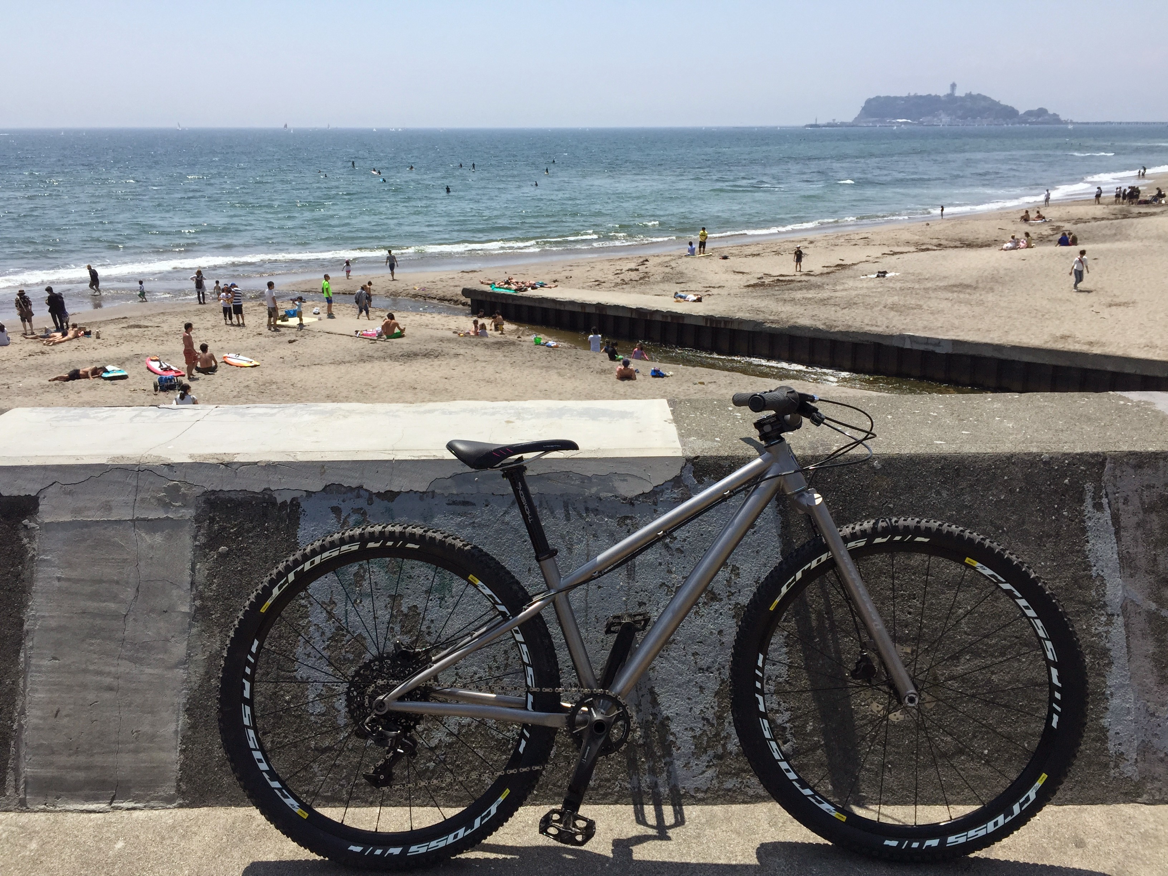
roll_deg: +0.2
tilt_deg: -16.7
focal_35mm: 29
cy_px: 438
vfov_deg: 48.2
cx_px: 584
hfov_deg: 61.7
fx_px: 979
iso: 32
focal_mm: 4.15
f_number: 2.2
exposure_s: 1/2475
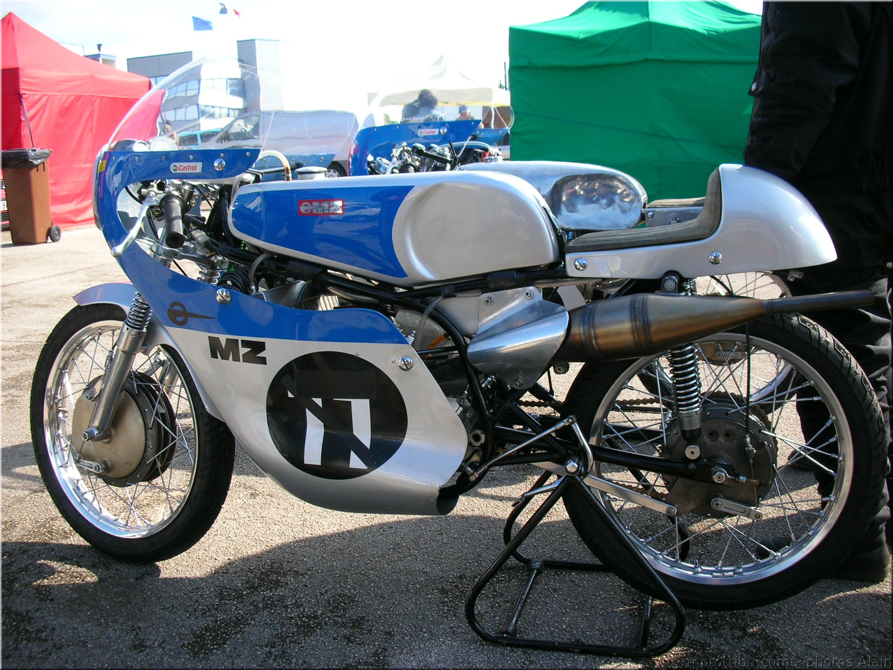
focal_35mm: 35
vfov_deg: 40.7
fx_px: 903
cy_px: 335
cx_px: 446
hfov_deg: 52.6
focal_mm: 5.8
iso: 50
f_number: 3
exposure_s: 1/230
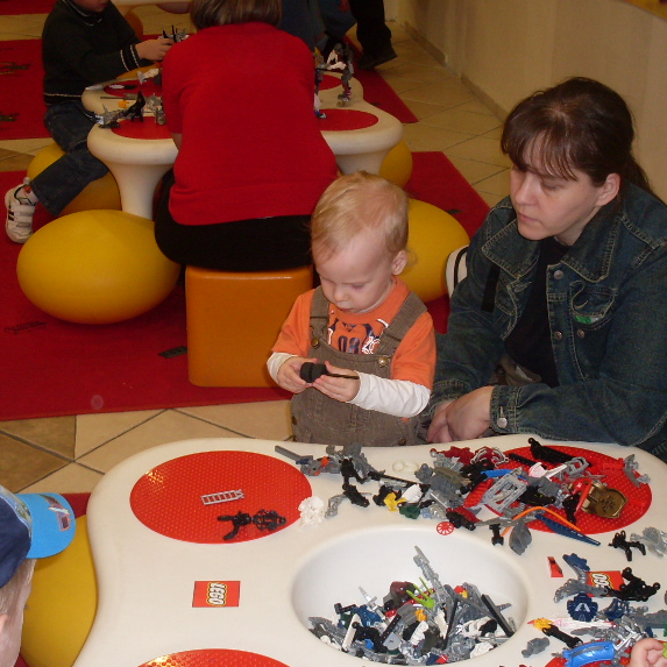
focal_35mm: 60
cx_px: 362
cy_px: 396
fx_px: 1308
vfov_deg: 28.5
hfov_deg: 28.6
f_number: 2.8
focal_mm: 6.3
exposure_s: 1/45
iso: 100
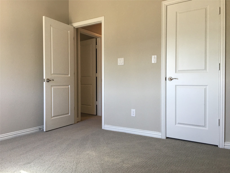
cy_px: 86
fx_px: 193
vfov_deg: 48.2
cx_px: 115
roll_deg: -0.3
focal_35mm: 29
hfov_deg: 61.7
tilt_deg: +0.6
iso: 32
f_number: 2.2
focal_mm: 4.15
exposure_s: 1/30
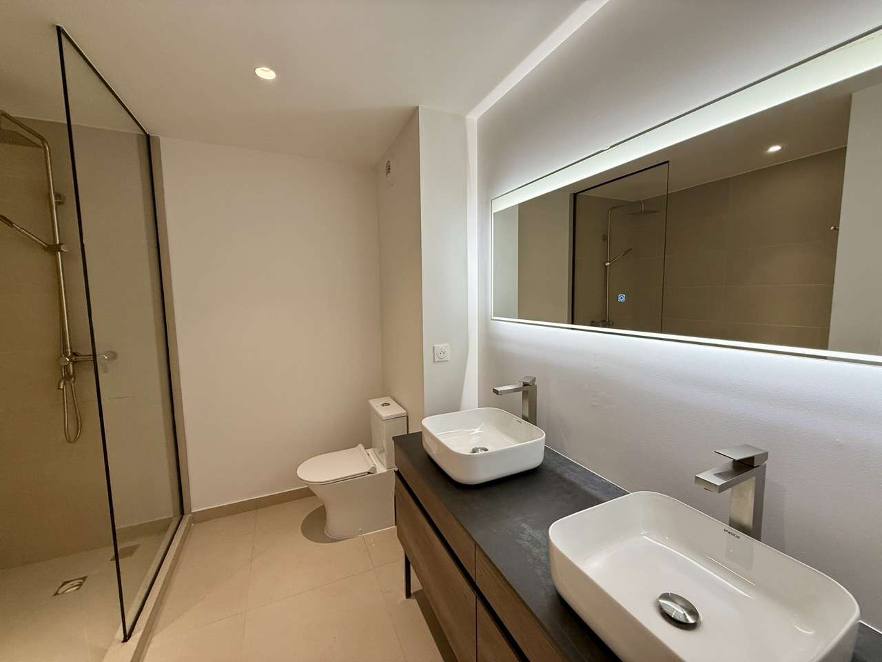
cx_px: 441
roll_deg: +0.3
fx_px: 357
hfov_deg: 102.1
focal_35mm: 14
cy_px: 331
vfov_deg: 85.7
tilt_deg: -5.7
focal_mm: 2.22
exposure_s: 1/99
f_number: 2.2
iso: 100
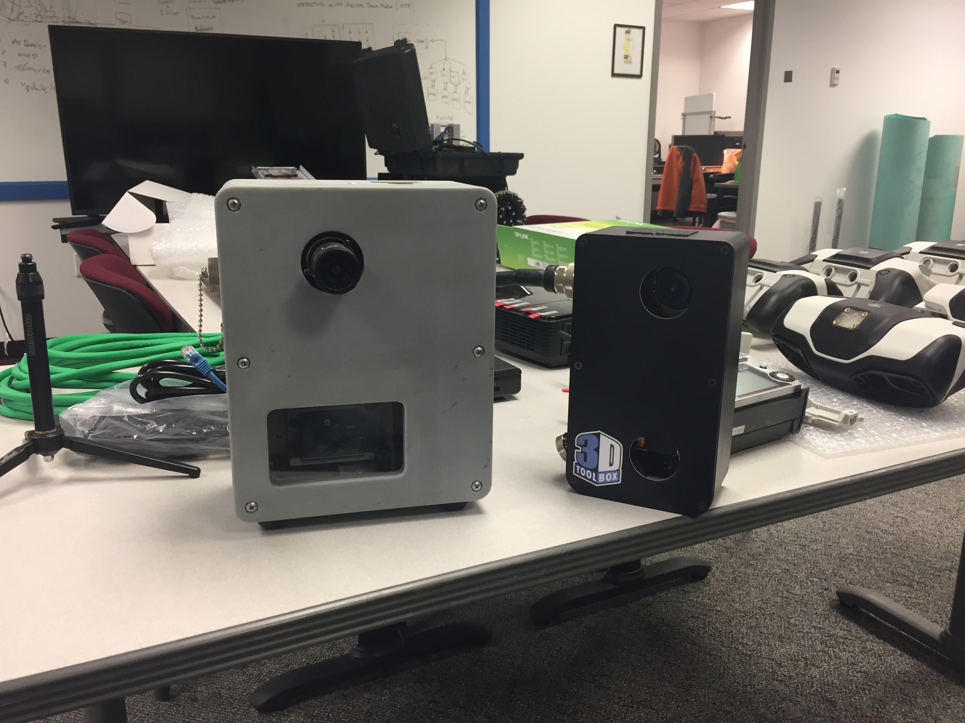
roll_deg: -0.9
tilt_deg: -15.4
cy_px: 362
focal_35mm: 29
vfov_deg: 48.2
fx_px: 808
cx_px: 482
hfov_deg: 61.7
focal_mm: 4.15
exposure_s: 1/30
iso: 80
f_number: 2.2
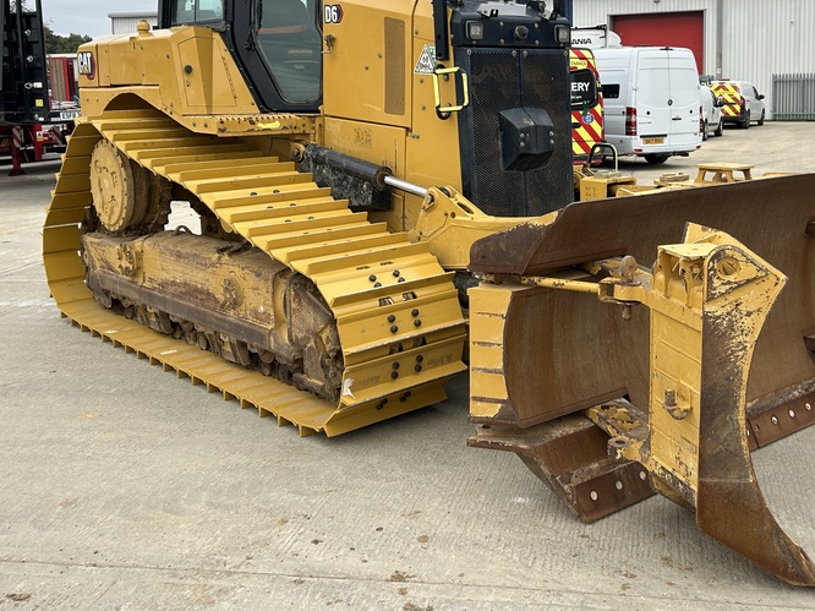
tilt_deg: -6.3
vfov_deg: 35.4
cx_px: 529
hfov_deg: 46.2
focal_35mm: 40
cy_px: 182
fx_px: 941
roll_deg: +0.5
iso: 50
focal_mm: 5.7
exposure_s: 1/1252
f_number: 1.5
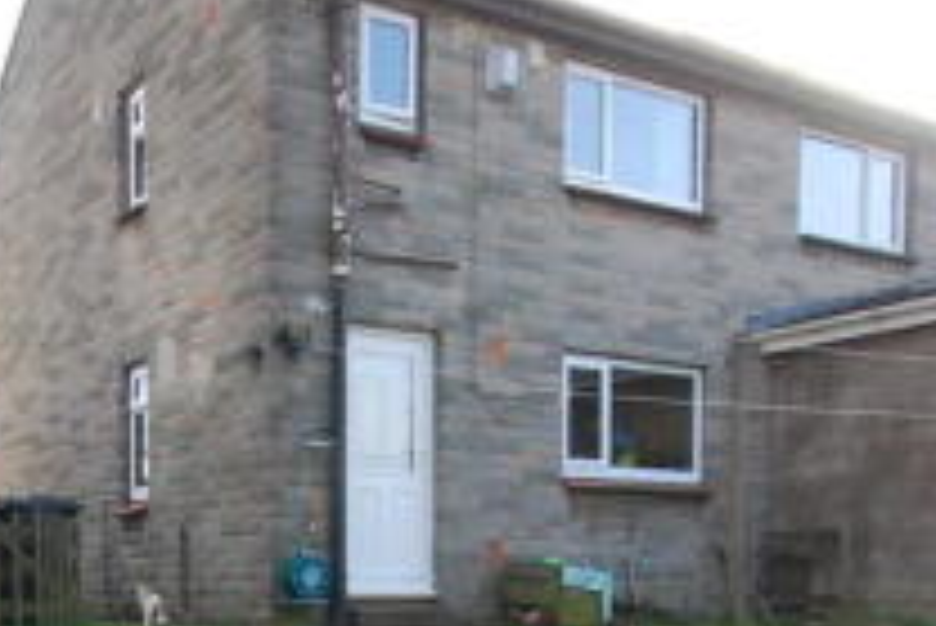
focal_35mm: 47
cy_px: 606
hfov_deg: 41.4
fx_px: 1223
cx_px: 322
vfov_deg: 27.3
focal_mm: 10
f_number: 6.3
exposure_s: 1/100
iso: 200
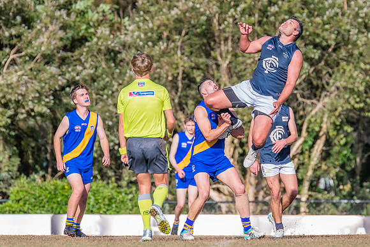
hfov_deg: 3.6
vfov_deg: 2.4
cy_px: 88
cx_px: 235
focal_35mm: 568
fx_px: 5837
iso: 800
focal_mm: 420
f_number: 8
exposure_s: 1/2000
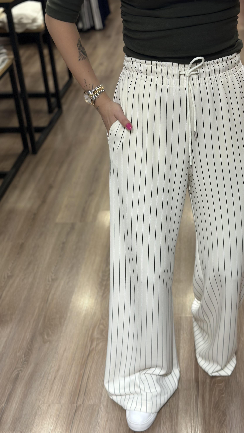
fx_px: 610
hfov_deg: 22.6
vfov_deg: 39.2
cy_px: 218
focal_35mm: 53
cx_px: 158
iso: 64
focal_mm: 6.86
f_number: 1.78
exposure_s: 1/50
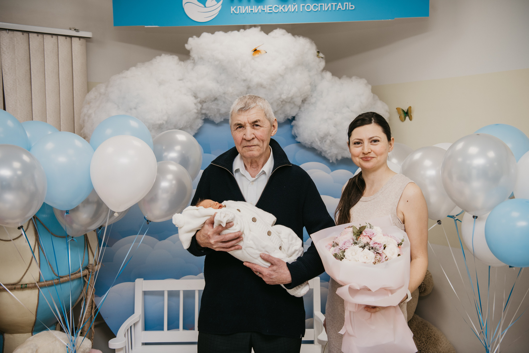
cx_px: 264
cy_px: 176
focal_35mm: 40
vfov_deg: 33.4
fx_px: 588
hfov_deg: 48.5
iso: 160
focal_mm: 40
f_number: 4
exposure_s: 1/160
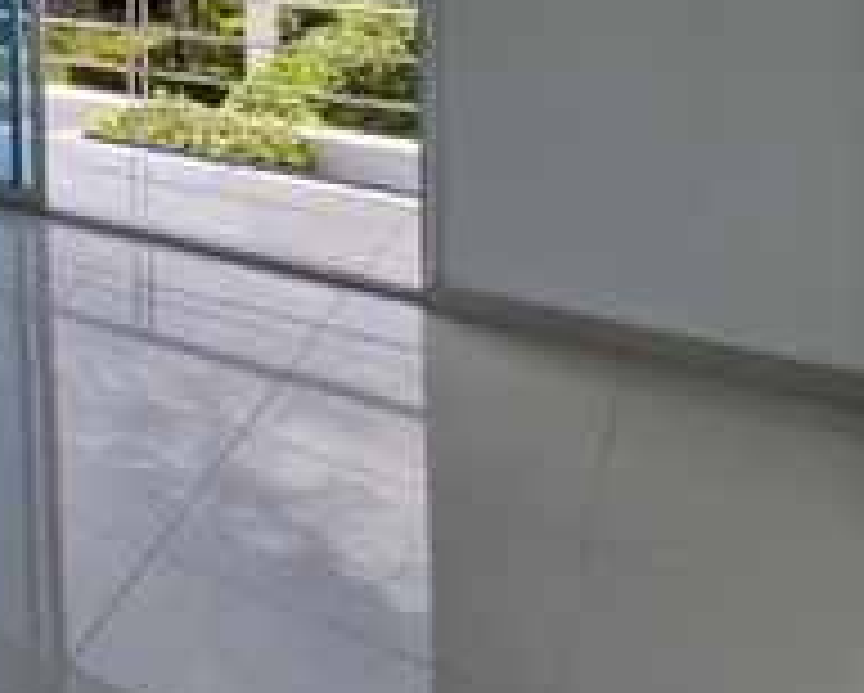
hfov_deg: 26.3
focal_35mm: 44
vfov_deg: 28.9
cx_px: -511
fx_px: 1126
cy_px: -171
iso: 50
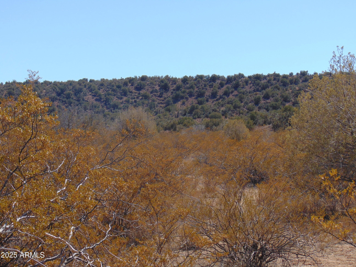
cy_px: 134
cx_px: 178
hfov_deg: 18.2
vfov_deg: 13.7
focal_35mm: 108
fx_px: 1111
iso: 80
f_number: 10.1
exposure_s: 1/160
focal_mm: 19.4
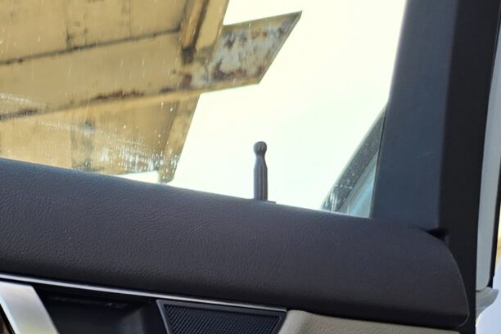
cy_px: 690
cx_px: -223
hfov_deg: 18.4
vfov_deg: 12.0
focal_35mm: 100
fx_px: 1392
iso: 25
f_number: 1.8
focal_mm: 5.4
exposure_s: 1/212
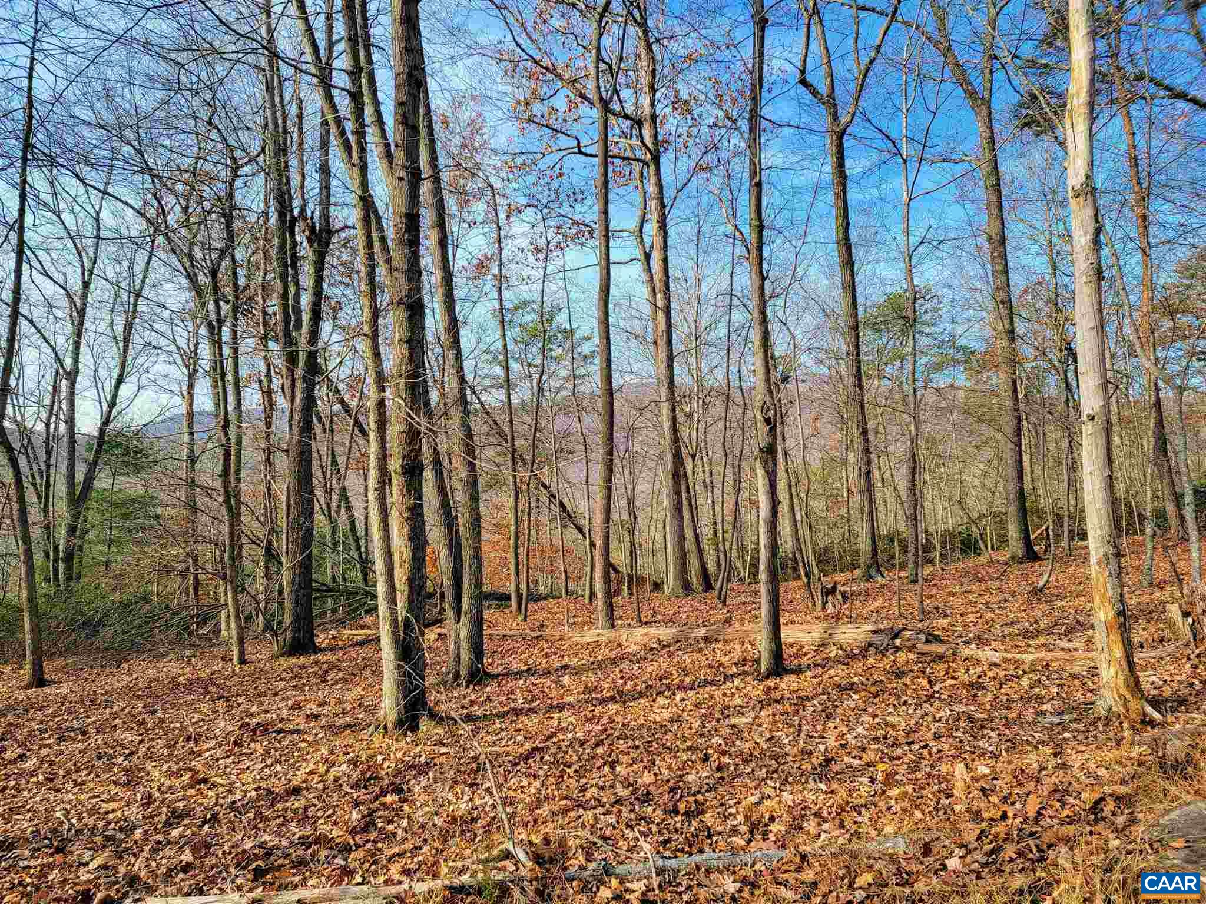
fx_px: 836
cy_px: 452
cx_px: 603
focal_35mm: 24
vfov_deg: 56.8
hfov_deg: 71.6
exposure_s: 1/336
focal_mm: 6.7
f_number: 1.8
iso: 16
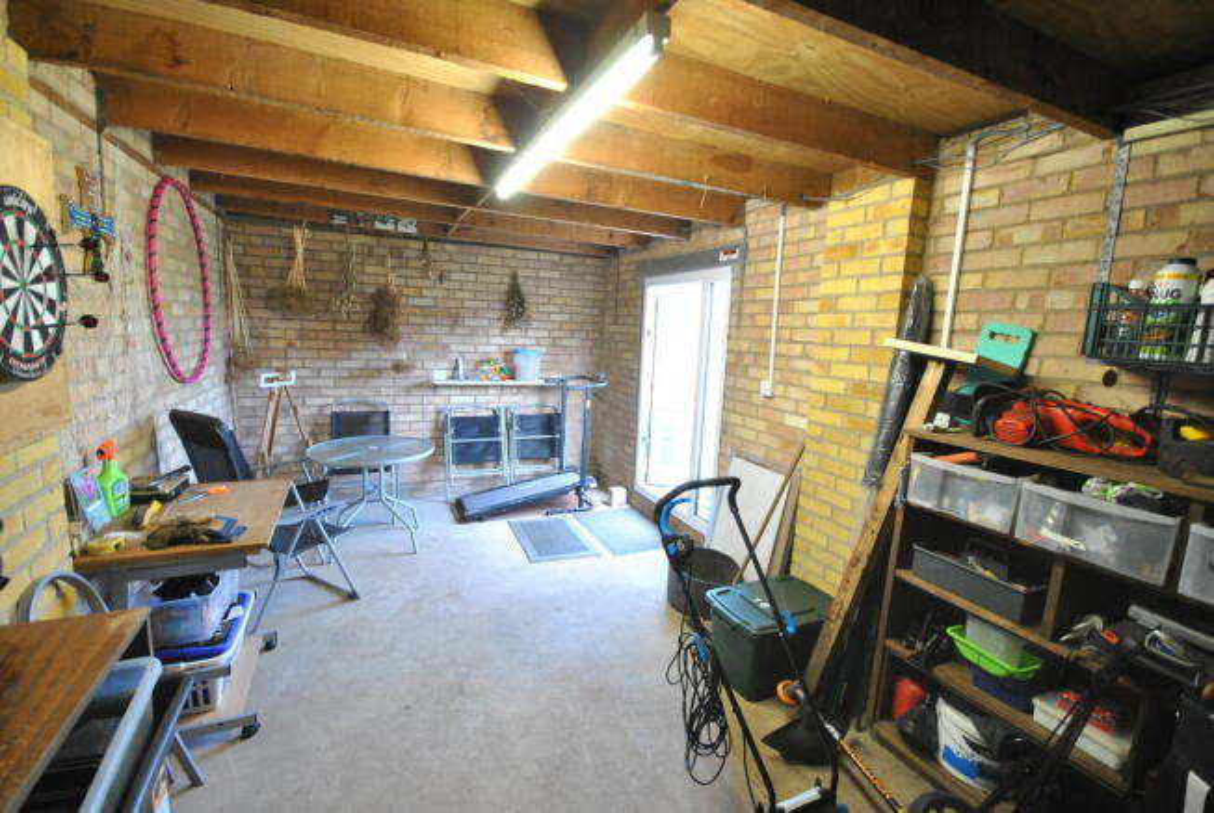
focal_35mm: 15
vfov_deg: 77.5
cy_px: 406
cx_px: 607
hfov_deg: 100.3
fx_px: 506
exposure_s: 1/13
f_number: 4
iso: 400
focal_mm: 10
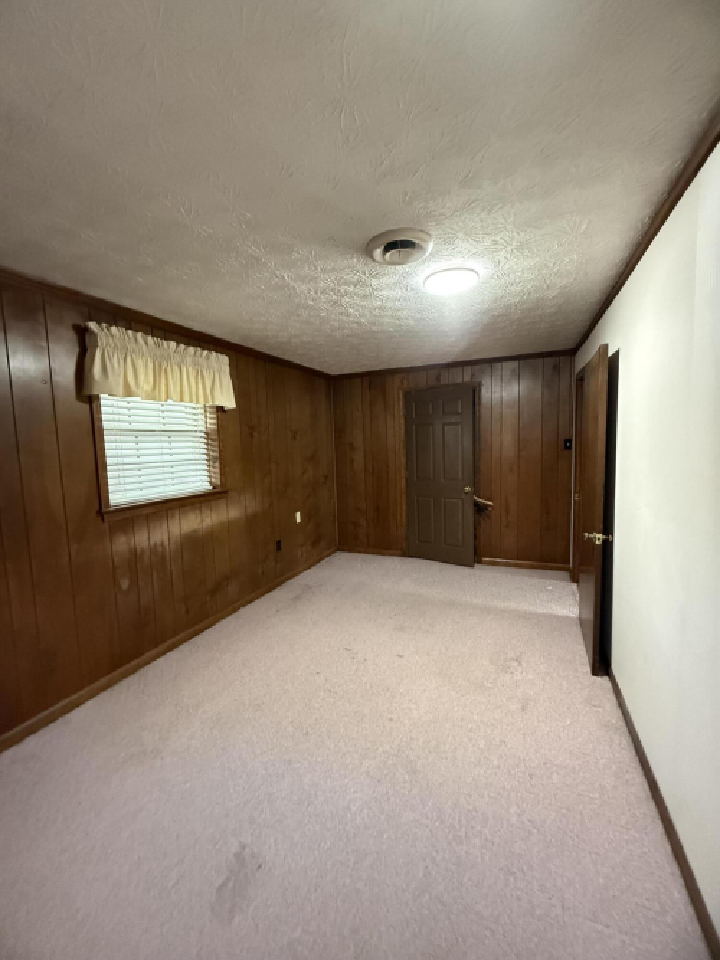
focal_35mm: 14
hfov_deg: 85.7
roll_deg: +1.4
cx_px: 360
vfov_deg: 102.1
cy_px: 480
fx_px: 388
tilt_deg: -4.7
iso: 1000
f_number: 2.2
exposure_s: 1/60
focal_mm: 2.22
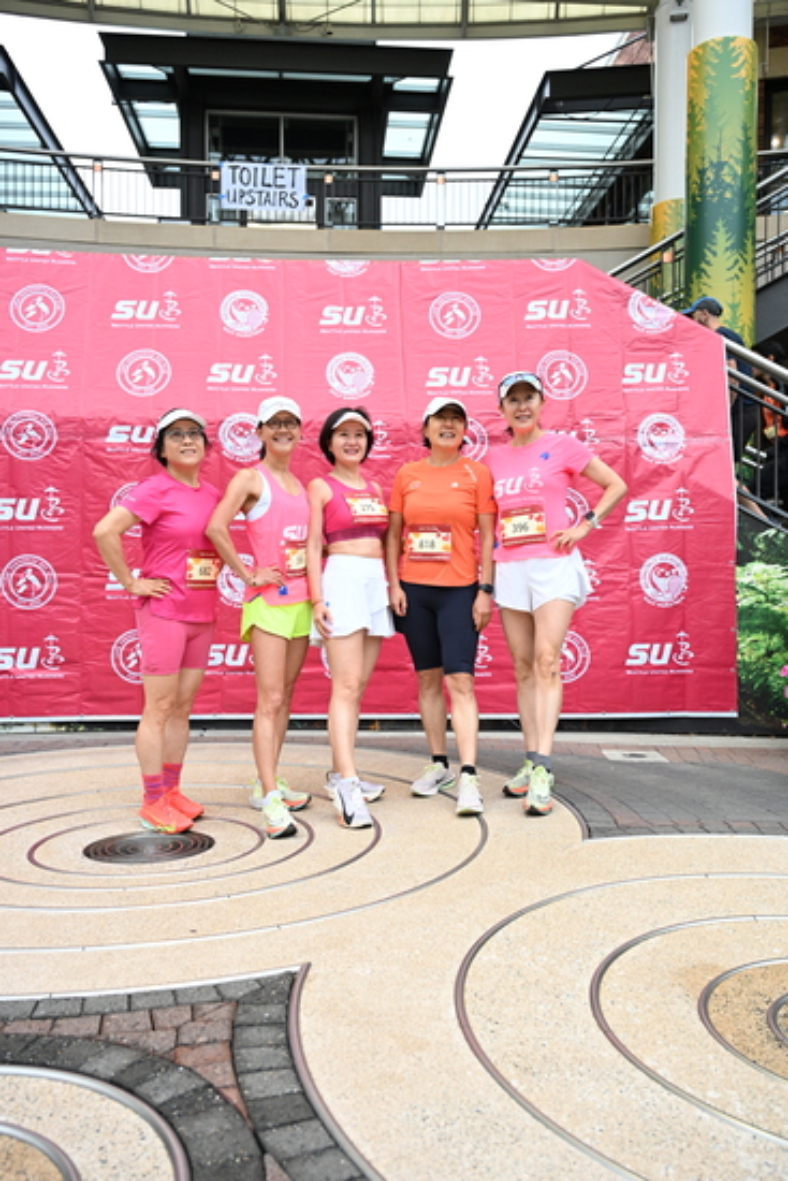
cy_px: 590
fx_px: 984
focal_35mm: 30
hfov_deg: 43.6
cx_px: 394
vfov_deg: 61.9
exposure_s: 1/400
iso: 2000
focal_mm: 30
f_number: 4
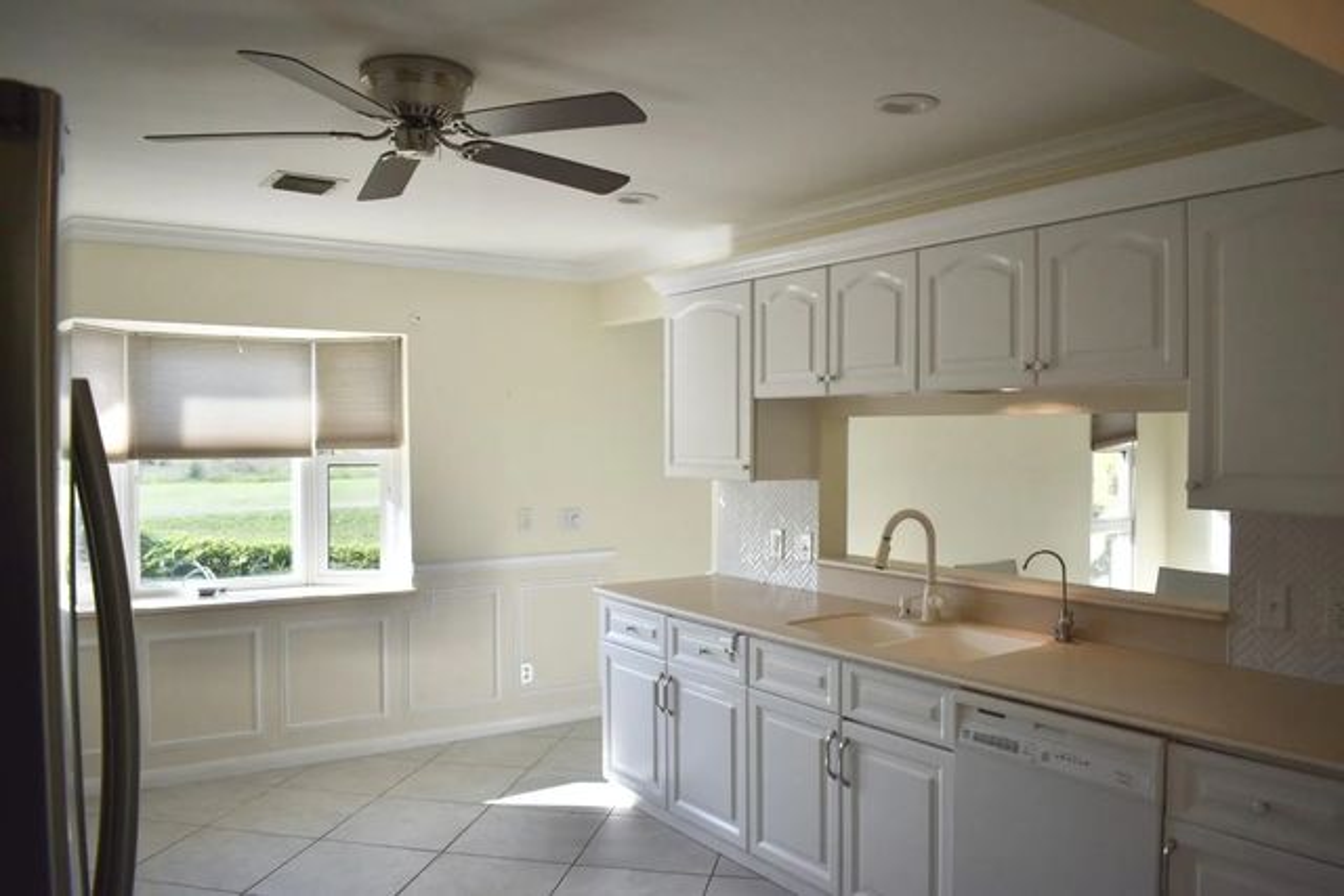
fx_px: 1008
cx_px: 672
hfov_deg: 67.4
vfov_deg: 48.0
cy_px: 448
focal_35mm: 27
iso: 200
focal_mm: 18
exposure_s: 1/400
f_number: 3.5
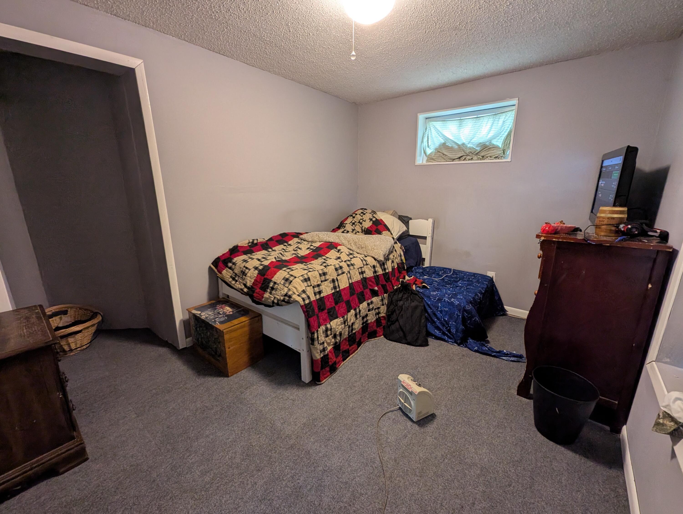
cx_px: 342
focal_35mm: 13
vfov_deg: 90.0
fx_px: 257
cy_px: 257
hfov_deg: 106.1
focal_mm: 1.95
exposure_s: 1/24
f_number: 2.2
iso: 226
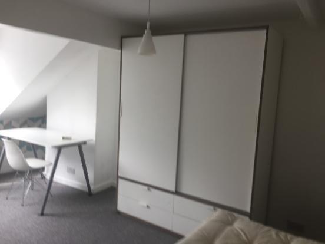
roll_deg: -3.3
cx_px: 162
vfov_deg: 48.2
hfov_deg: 61.7
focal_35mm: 29
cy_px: 122
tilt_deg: -7.4
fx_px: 272
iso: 32
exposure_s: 1/50
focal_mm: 4.15
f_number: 2.2
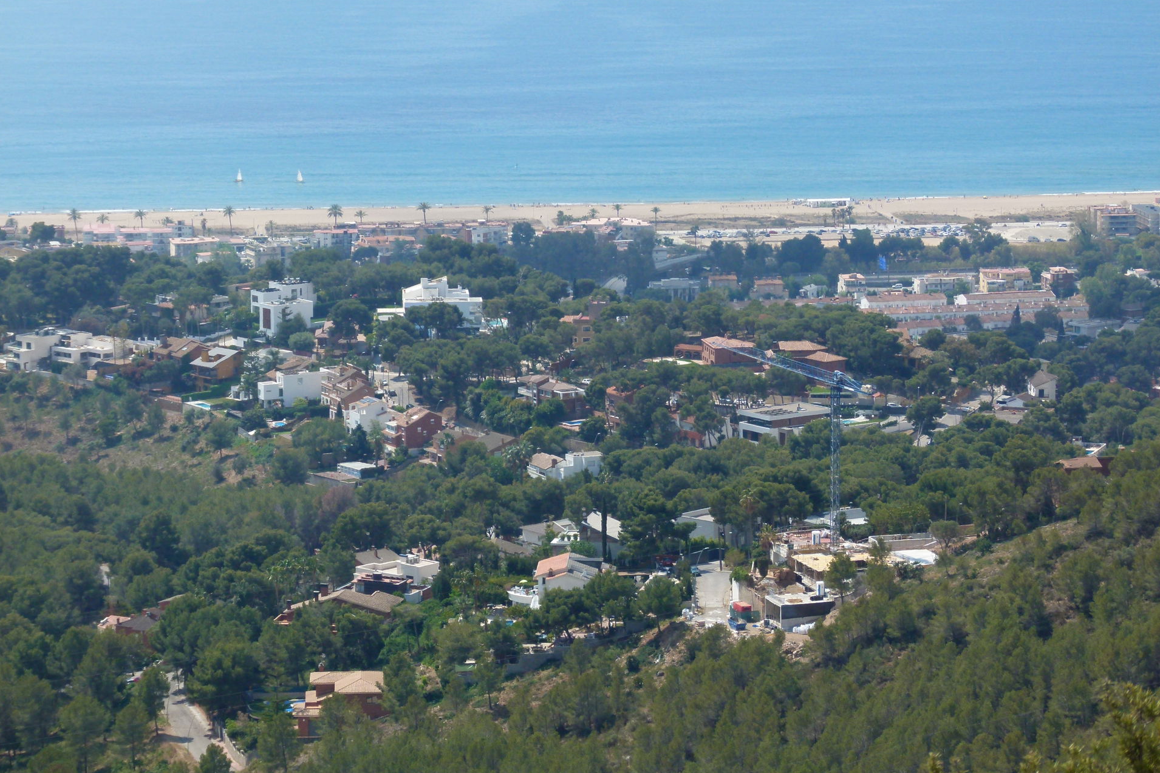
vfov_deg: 9.9
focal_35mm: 138
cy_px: 375
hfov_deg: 14.9
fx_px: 4446
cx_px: 578
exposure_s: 1/800
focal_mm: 23.7
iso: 100
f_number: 4
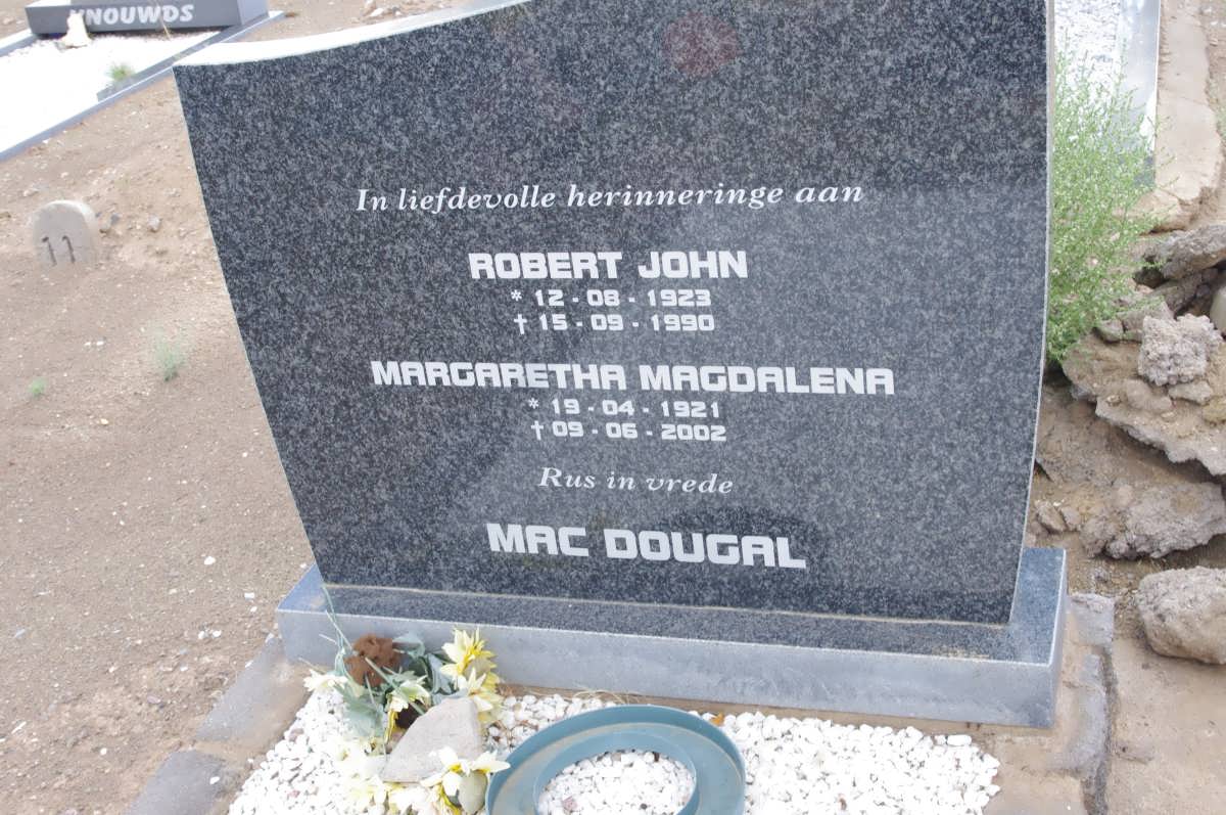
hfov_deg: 40.4
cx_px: 613
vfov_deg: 27.5
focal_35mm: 49
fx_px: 1667
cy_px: 408
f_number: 11
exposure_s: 1/125
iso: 800
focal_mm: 32.5
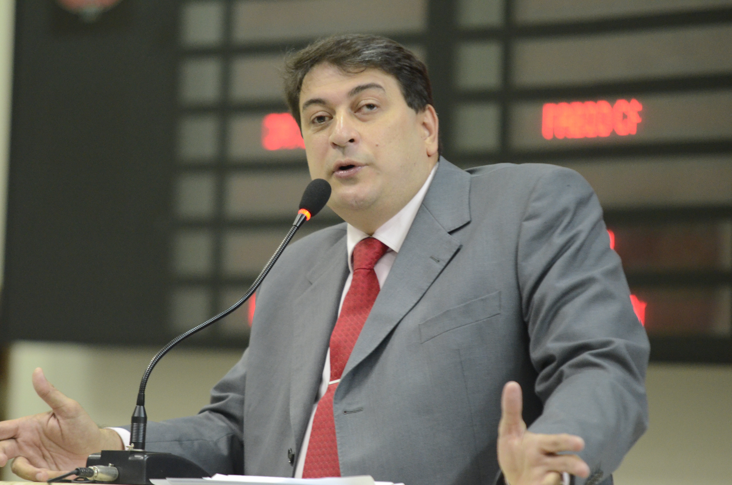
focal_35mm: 278
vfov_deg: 4.9
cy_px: 242
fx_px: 5631
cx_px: 366
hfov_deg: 7.4
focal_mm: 185
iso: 3200
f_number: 2.8
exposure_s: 1/125
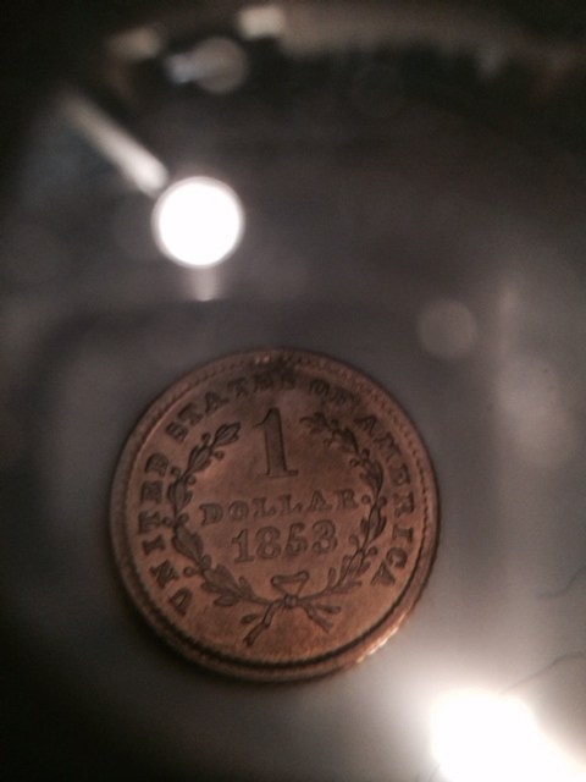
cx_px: 293
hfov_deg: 46.8
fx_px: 677
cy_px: 391
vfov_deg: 60.0
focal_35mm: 30
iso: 400
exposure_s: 1/15
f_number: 2.2
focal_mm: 4.12
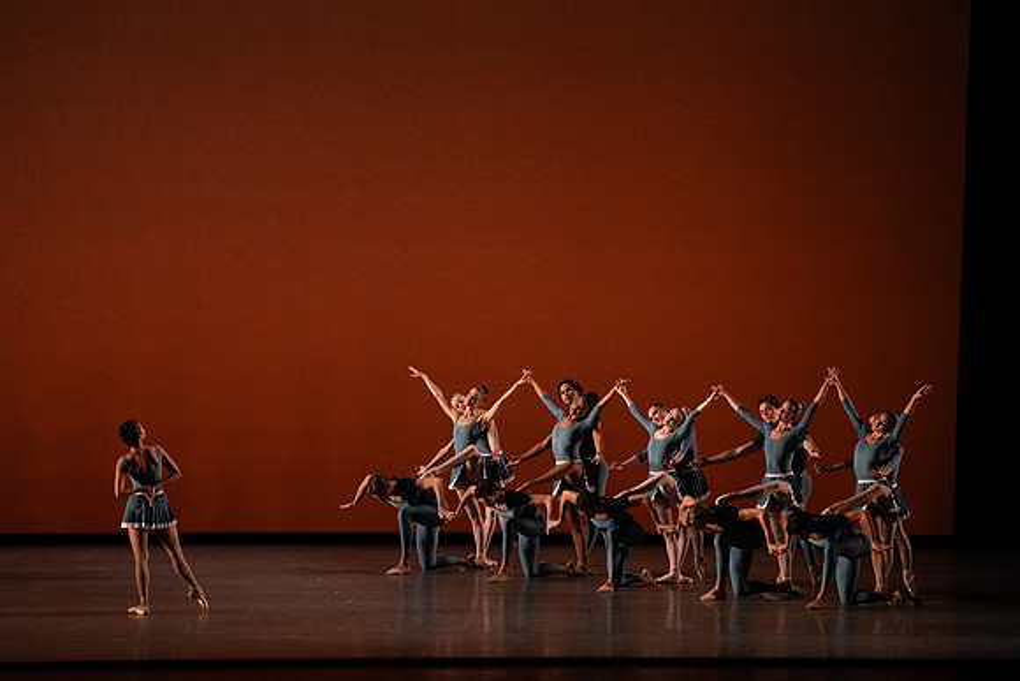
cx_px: 510
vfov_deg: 8.4
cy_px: 340
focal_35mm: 164
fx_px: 4648
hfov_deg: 12.5
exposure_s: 1/400
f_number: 8
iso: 5000
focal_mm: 164
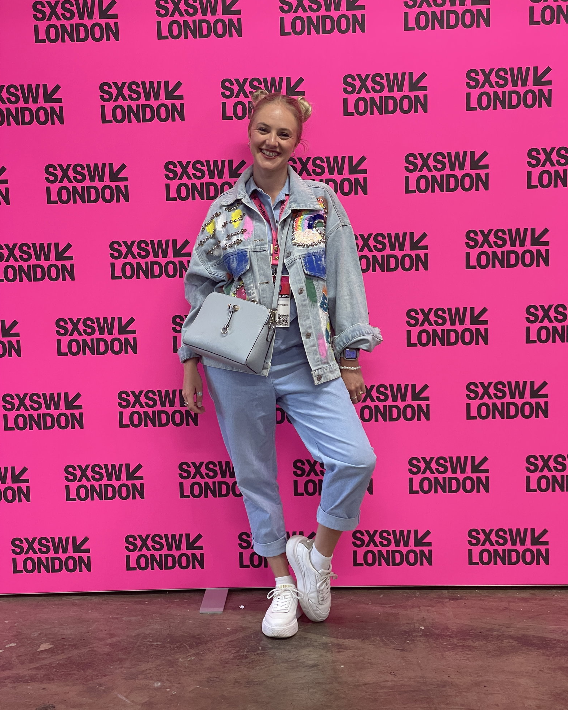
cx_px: 286
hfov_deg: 27.6
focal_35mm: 55
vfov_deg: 34.1
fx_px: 1156
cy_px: 343
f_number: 2
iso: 160
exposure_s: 1/50
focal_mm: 6
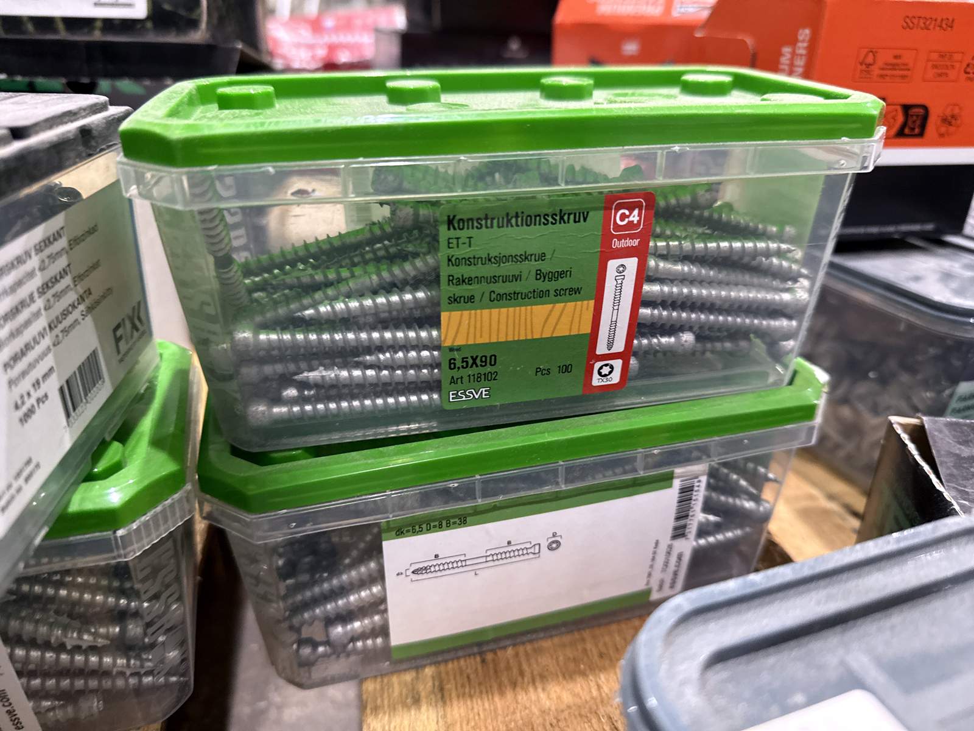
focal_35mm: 24
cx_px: 487
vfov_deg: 56.8
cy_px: 366
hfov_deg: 71.6
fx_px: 675
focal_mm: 6.76
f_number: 1.78
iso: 250
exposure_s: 1/60
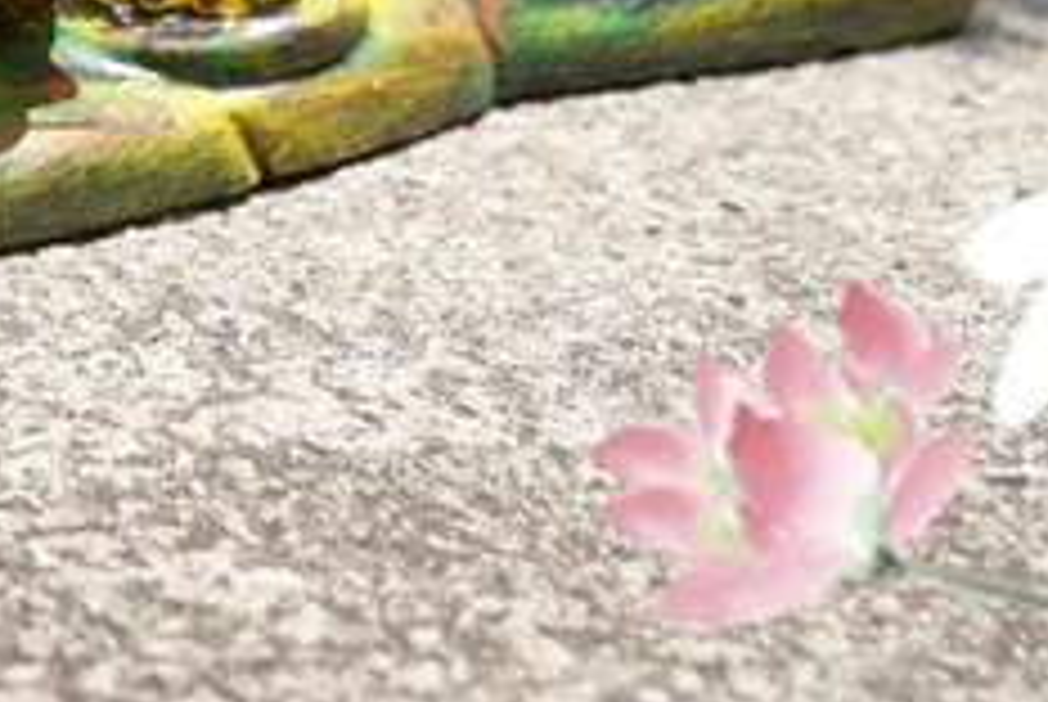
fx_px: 5247
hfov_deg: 10.9
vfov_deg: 7.1
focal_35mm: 180
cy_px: -1089
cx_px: -562
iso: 100
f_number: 5
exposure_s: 1/250
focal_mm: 35
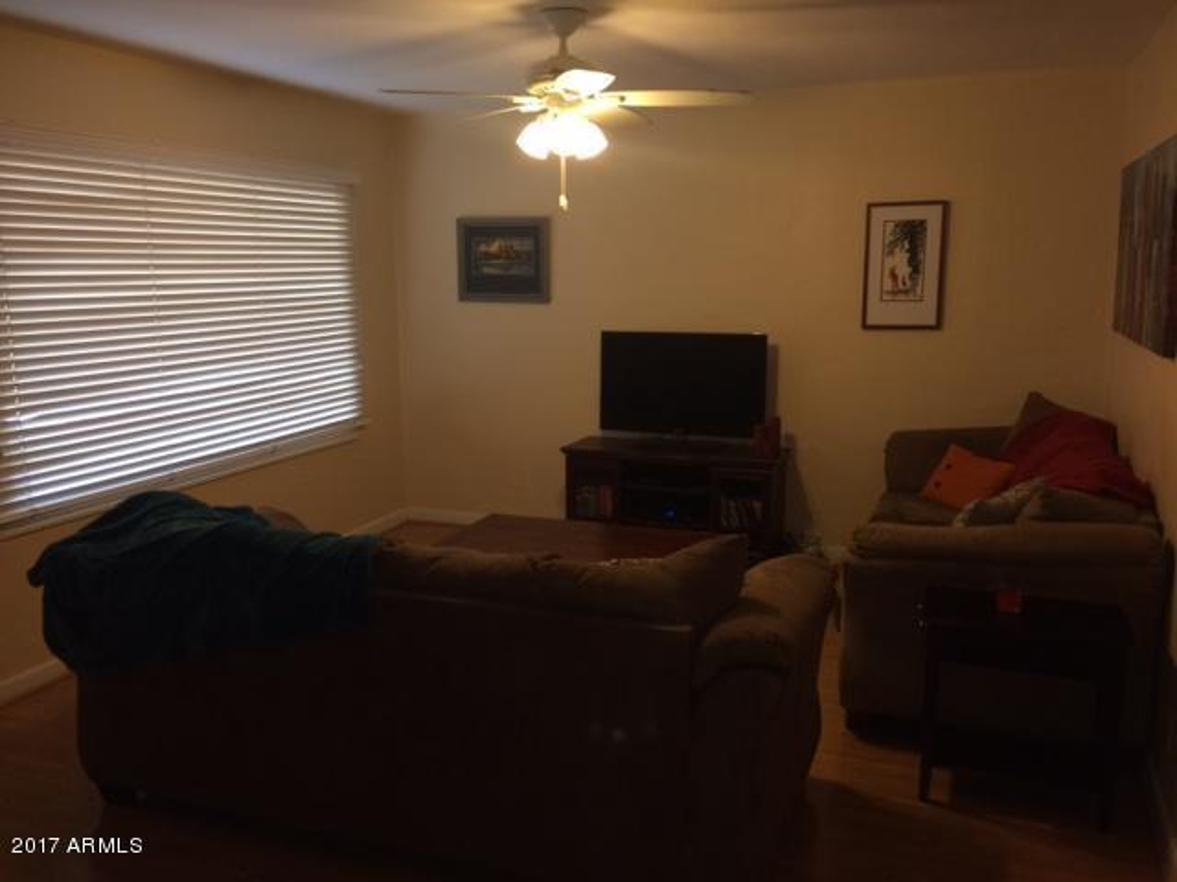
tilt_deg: -10.0
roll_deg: +0.7
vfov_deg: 48.2
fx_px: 986
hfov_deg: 61.7
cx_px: 588
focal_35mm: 29
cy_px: 441
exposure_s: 1/30
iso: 80
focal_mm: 4.15
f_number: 2.2
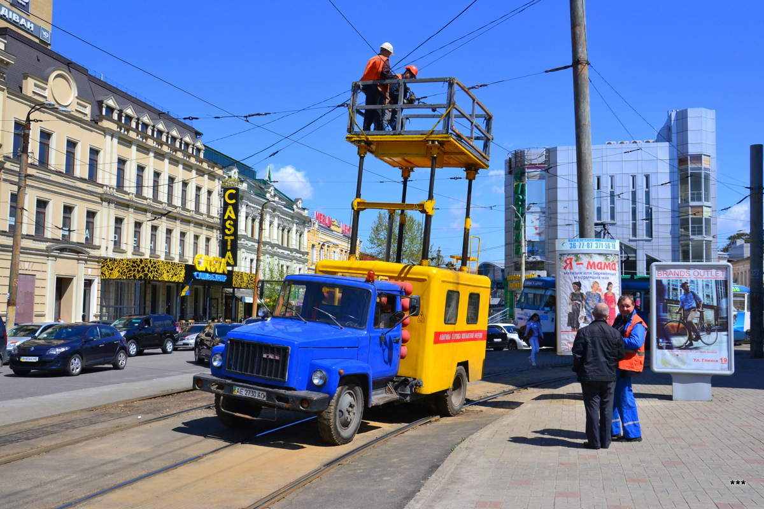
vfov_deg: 41.7
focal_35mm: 32
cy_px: 254
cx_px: 382
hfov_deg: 59.5
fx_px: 668
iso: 400
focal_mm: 21
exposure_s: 1/500
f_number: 11
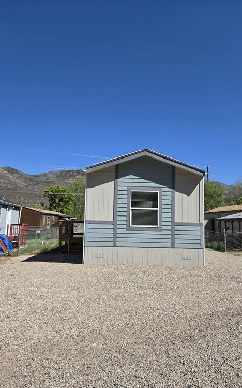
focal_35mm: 25
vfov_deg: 72.5
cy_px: 197
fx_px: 264
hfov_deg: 49.2
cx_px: 128
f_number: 1.8
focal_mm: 5.4
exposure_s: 1/2151
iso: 25
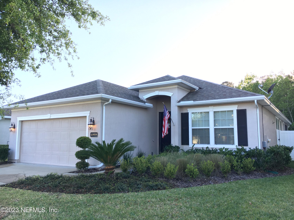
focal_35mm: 29
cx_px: 147
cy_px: 110
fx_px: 246
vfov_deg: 48.2
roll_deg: -0.9
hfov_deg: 61.7
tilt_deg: +7.3
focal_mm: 4.15
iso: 25
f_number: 2.2
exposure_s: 1/120
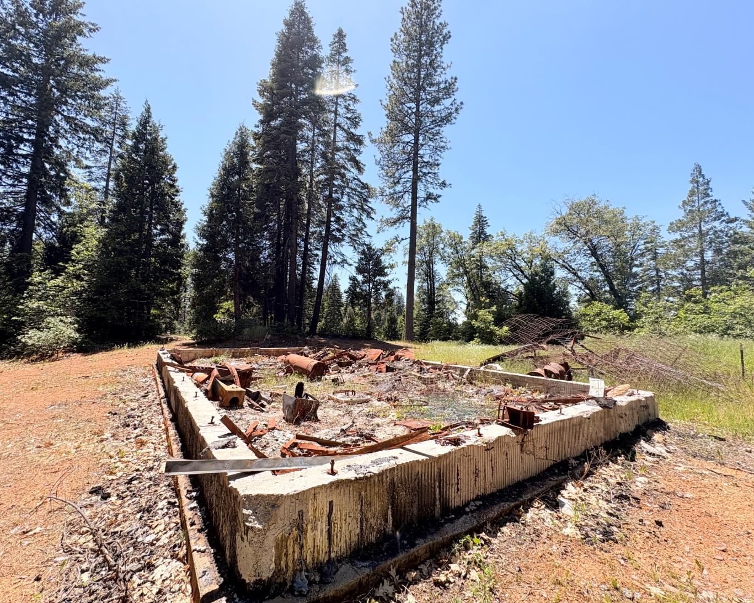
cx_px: 364
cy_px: 301
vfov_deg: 84.0
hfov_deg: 96.8
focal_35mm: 15
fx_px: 335
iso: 40
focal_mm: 2.22
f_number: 2.2
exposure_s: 1/1063
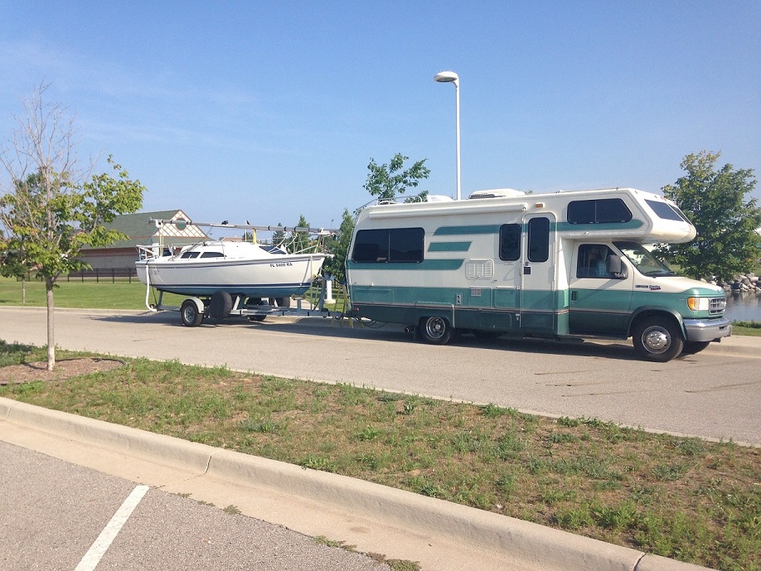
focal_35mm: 33
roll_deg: +1.4
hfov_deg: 55.3
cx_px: 380
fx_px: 726
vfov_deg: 43.0
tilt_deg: -4.5
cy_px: 286
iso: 50
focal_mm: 4.12
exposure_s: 1/1506
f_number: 2.4
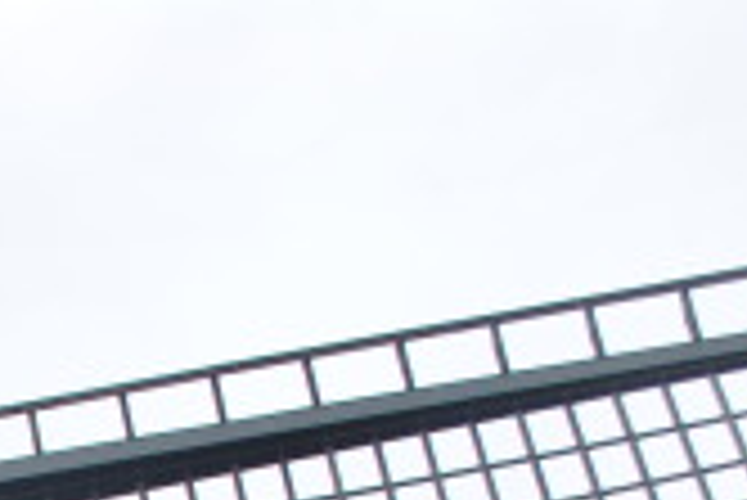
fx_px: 3011
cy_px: 1200
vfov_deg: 8.6
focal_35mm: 145
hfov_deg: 12.6
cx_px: -698
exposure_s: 1/160
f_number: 6.3
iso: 100
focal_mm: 20
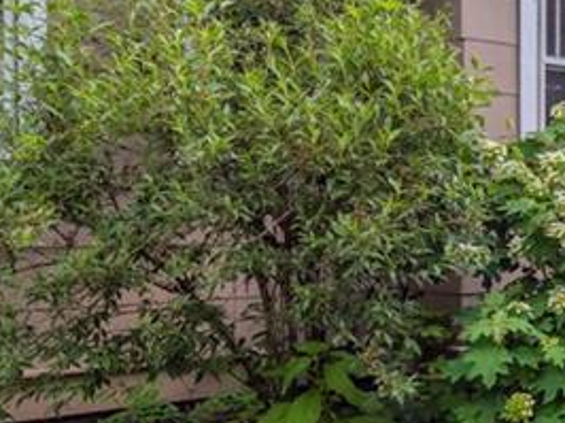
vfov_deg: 23.2
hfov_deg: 26.9
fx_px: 1027
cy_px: 212
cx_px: 692
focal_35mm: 63
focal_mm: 17
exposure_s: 1/320
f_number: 7.1
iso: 320
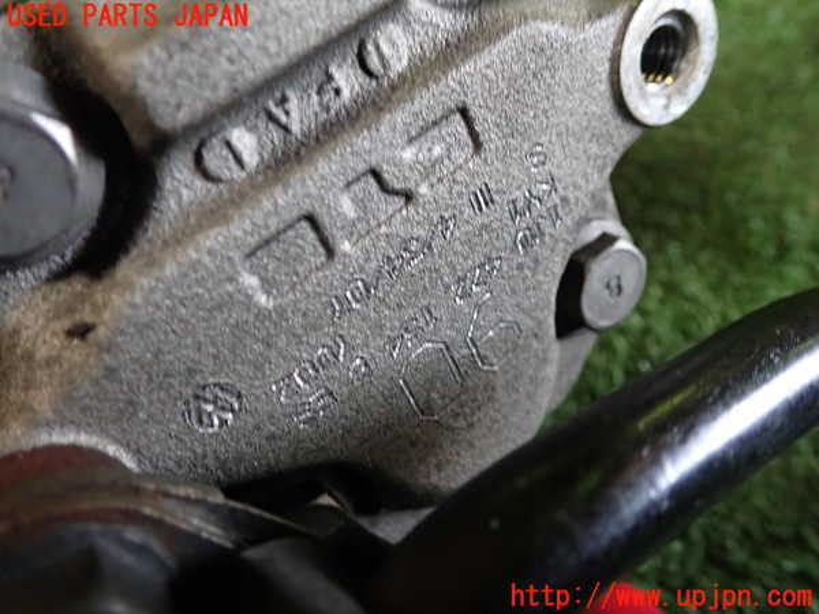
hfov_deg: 60.0
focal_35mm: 30
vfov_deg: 46.8
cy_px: 307
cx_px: 410
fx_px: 710
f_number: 2.3
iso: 200
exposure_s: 1/30
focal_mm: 5.4
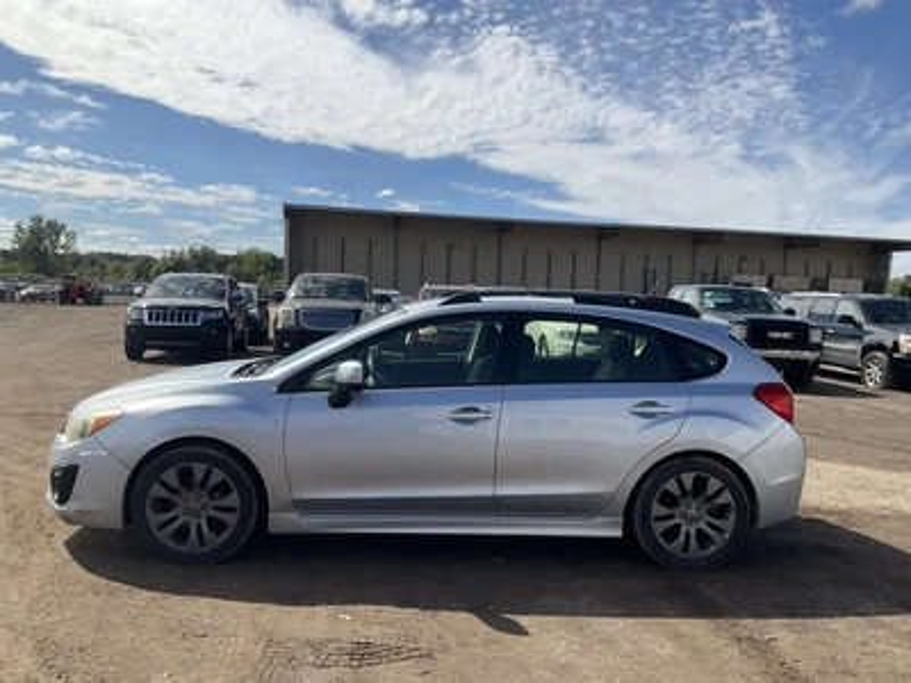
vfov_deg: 48.2
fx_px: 763
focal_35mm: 29
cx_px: 456
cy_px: 342
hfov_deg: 61.7
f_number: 1.8
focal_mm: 3
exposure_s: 1/2667
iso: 25
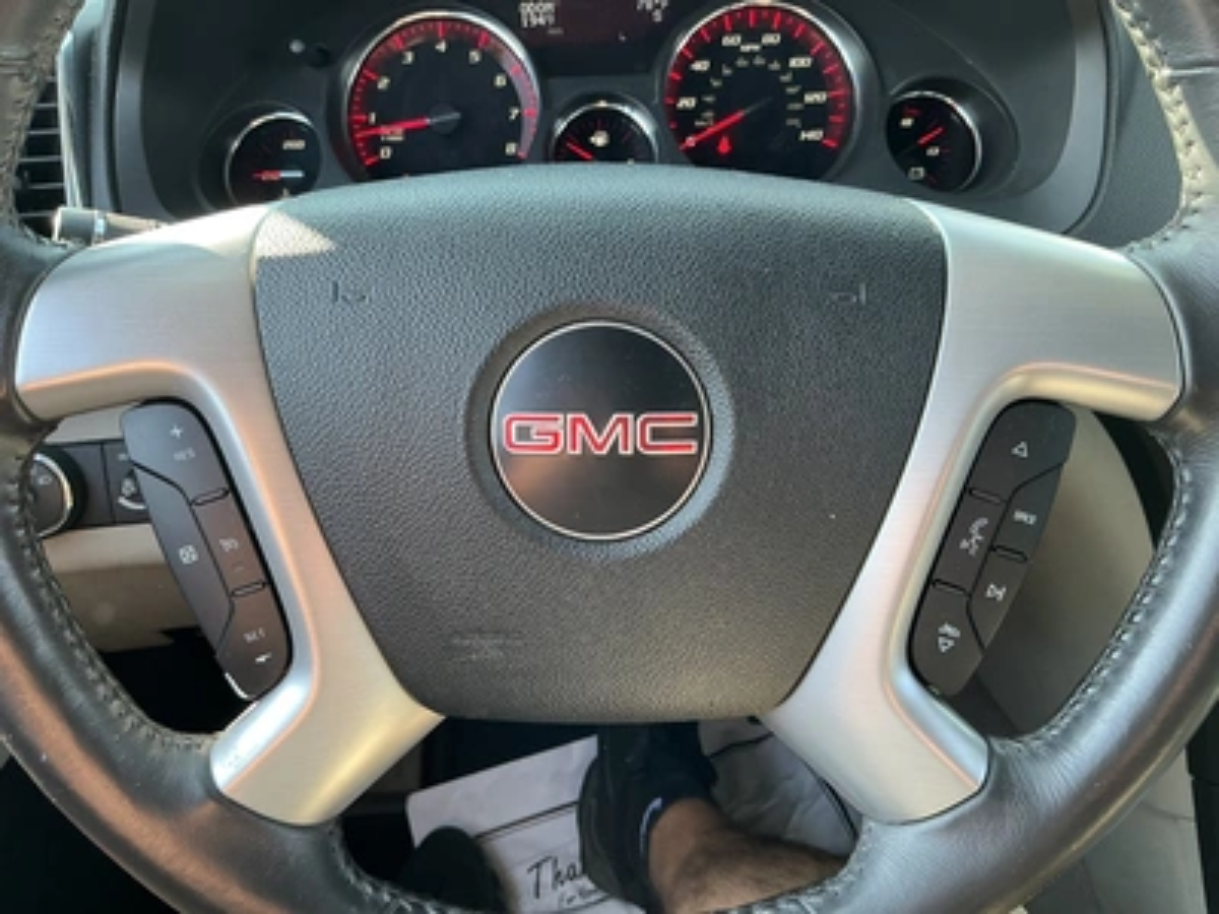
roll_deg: +3.1
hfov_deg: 63.4
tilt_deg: -29.8
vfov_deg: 49.7
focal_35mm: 28
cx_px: 610
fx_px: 986
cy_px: 457
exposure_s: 1/122
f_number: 1.8
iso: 50
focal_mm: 3
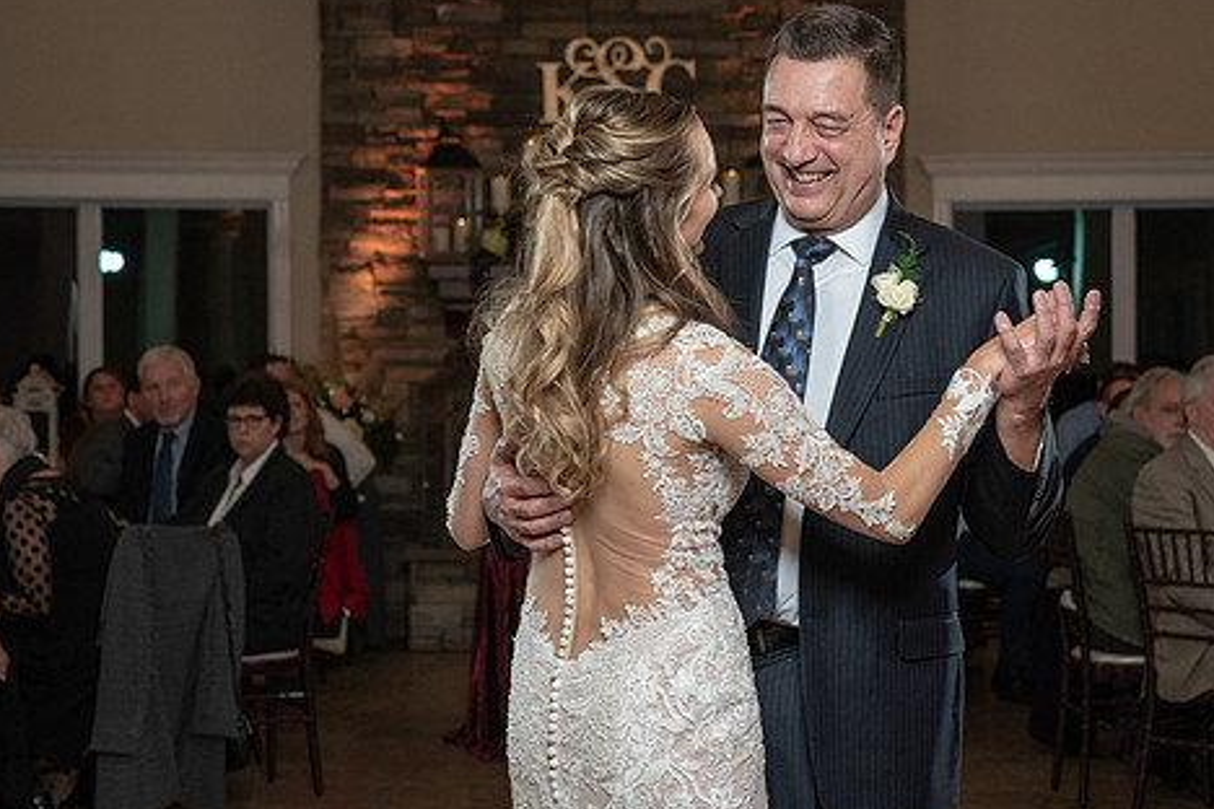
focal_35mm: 92
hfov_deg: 22.1
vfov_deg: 14.9
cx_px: 683
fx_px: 3102
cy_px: 409
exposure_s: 1/200
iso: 2000
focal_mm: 70
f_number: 5.6
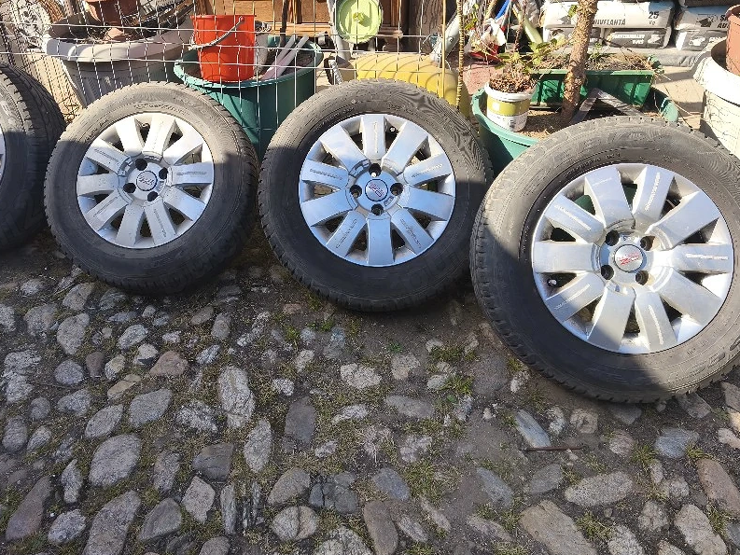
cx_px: 319
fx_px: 620
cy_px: 229
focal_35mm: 29
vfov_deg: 48.0
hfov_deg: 61.4
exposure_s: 1/1250
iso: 80
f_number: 1.7
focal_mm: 5.35
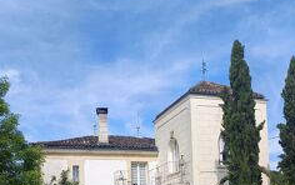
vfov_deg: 25.8
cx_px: 130
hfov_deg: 43.4
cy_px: 208
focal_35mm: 46
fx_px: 370
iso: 50
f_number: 1.7
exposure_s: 1/560
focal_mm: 5.31
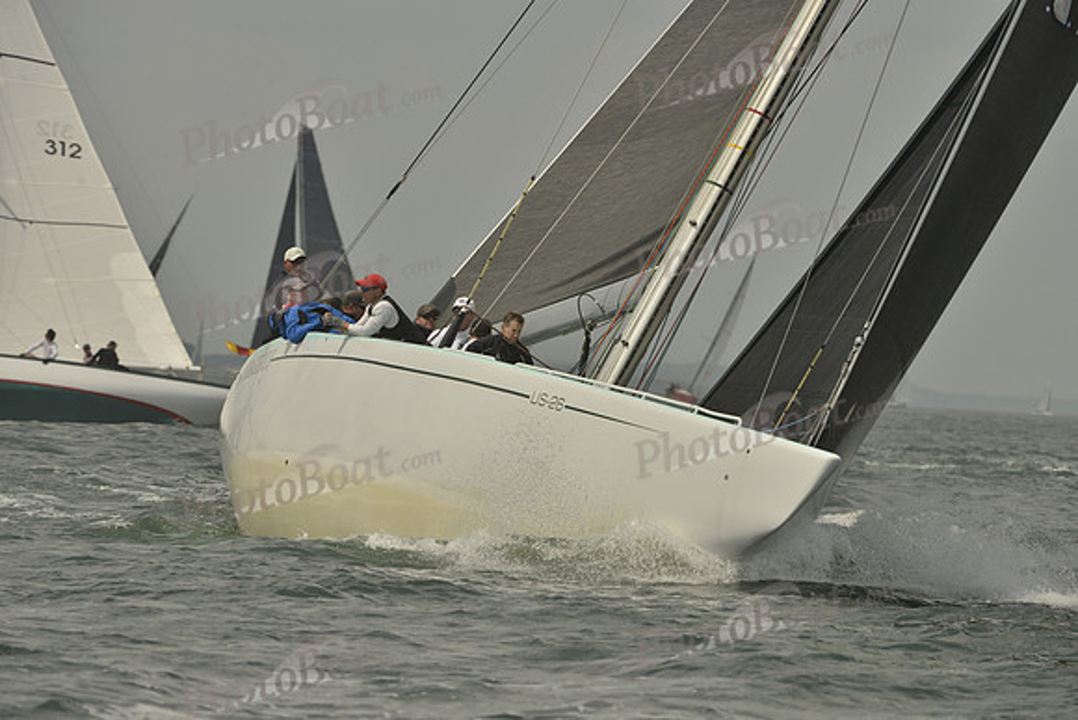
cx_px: 539
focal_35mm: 350
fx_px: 10483
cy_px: 360
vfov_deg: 3.9
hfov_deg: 5.9
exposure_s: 1/1250
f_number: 10
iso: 280
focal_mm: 350
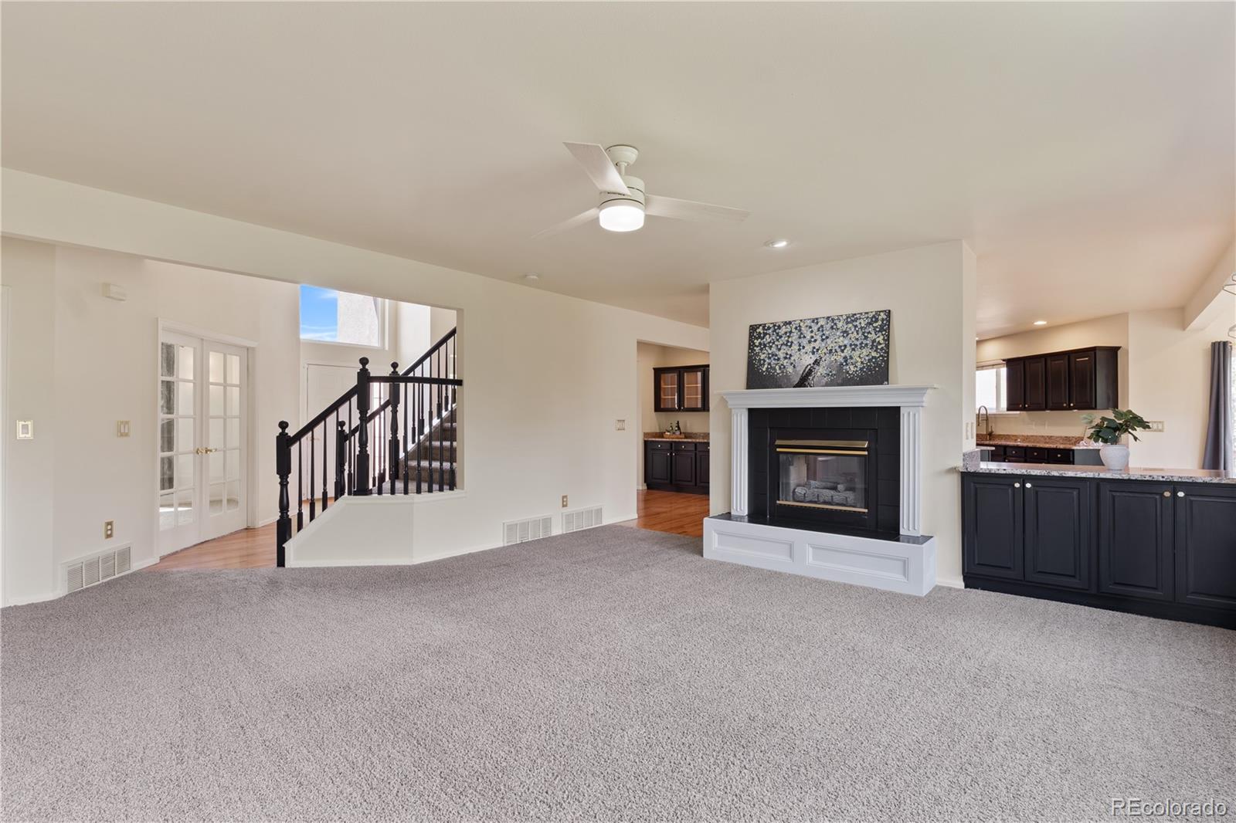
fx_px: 577
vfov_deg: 71.1
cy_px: 412
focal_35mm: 17
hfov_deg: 94.0
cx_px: 618
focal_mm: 11.2
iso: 125
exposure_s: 1/1.67
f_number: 9
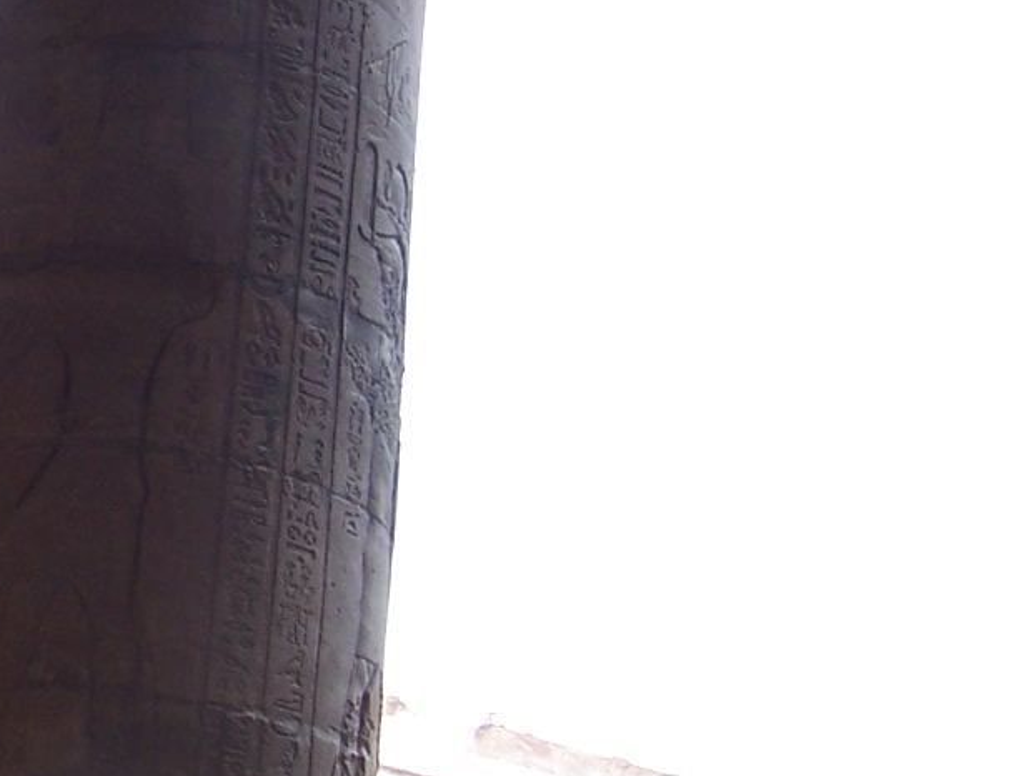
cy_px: 388
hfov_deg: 20.4
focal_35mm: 88
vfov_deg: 16.8
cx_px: -300
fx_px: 2629
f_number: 3.4
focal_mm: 5.5
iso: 80
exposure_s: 1/125
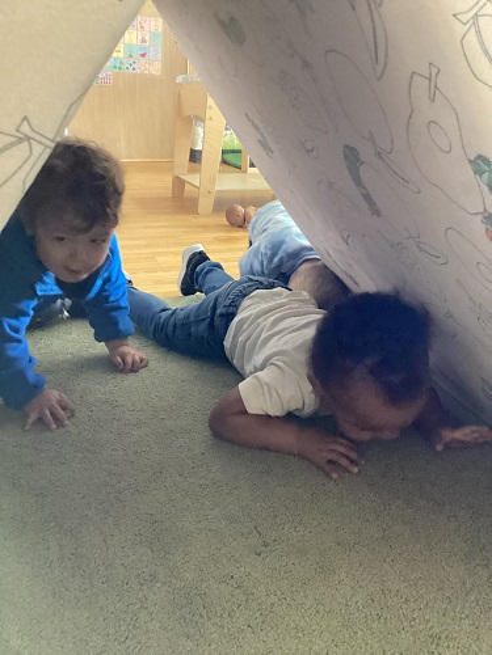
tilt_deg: -21.3
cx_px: 246
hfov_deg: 45.4
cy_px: 328
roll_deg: -1.4
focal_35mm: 31
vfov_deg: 58.4
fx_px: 587
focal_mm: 3.3
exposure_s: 1/30
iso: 640
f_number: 2.4
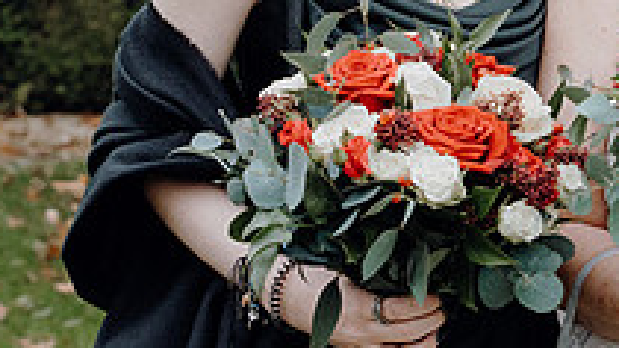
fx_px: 2379
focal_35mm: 145
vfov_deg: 8.3
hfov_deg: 14.6
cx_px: 575
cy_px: 4
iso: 4000
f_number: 5
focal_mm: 50
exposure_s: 1/250
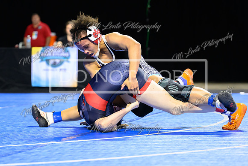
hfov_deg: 15.7
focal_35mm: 130
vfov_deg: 10.5
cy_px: 110
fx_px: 896
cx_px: 103
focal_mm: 97
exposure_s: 1/800
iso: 4000
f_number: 2.8
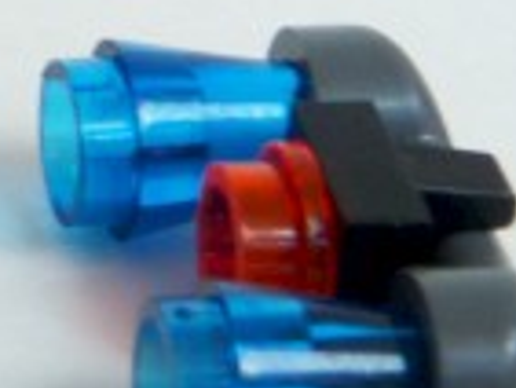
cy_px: -377
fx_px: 3804
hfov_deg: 7.2
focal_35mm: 255
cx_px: -776
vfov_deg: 5.7
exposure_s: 1/40
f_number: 6.3
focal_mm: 8
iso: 100
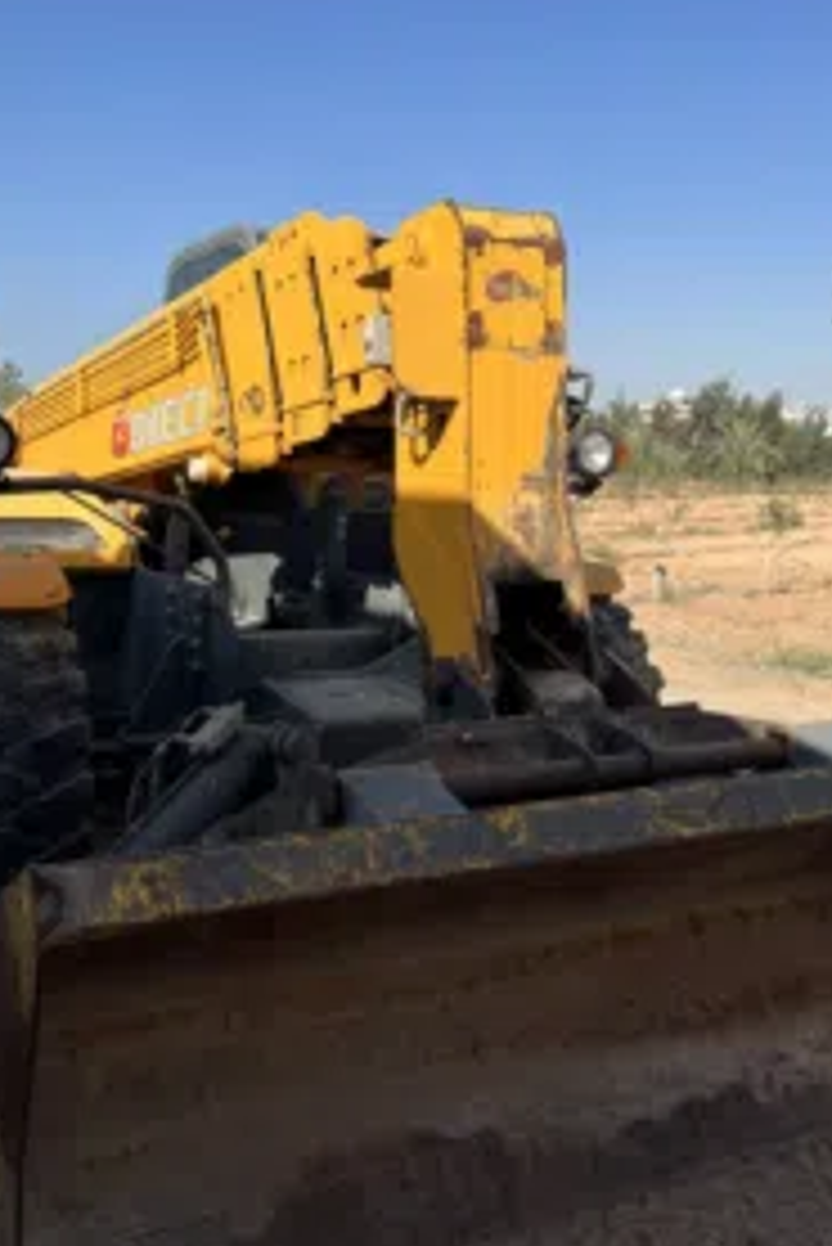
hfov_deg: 34.2
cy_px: 544
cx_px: 427
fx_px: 1350
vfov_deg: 49.4
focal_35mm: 39
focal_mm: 5.7
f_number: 1.5
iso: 50
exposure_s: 1/4115
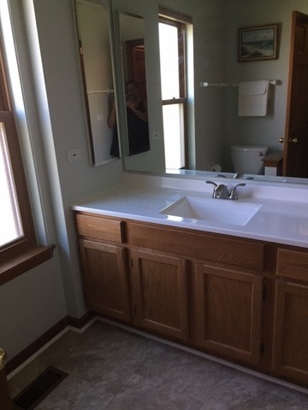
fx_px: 344
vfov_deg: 61.7
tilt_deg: -16.4
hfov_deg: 48.2
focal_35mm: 29
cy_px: 205
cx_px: 154
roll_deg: +2.5
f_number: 2.2
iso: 50
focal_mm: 4.15
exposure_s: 1/30
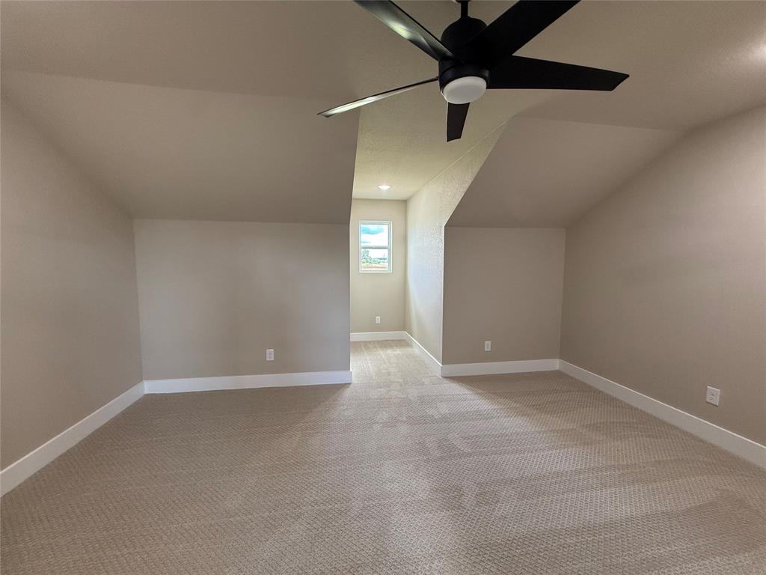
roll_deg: -0.4
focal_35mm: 14
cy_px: 288
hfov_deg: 102.1
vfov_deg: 85.7
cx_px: 383
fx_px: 310
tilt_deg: -4.3
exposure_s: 1/120
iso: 250
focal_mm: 2.22
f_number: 2.2
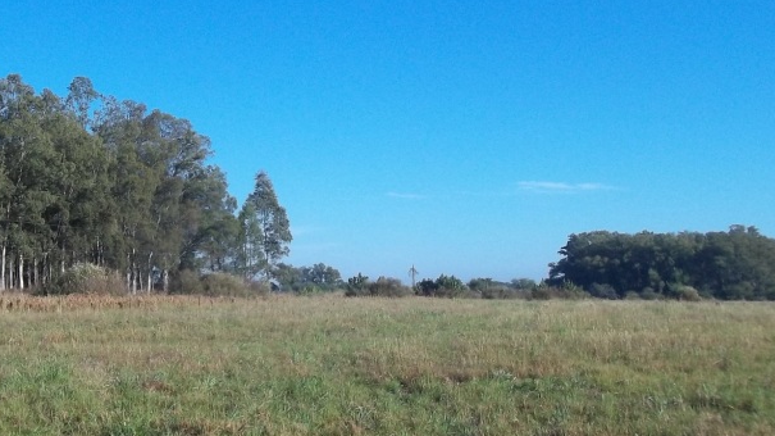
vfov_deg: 20.4
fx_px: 1212
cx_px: 211
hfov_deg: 34.8
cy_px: 221
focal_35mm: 59
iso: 80
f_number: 5.5
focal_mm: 5.7
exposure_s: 1/400
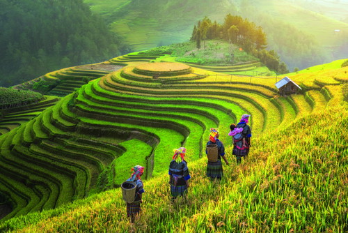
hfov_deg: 34.5
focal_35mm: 58
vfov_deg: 23.4
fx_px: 561
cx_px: 174
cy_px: 116
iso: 500
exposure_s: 1/160
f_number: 8
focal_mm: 58
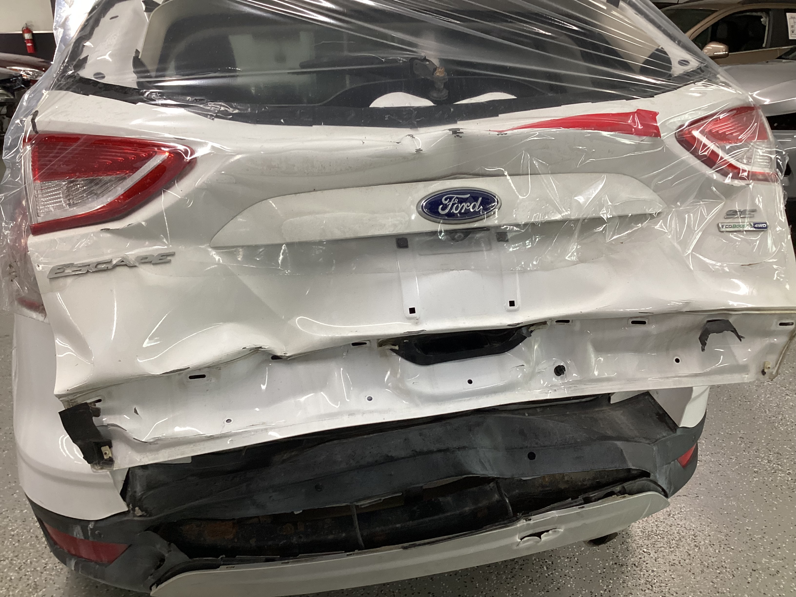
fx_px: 713
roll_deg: +0.0
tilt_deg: -21.5
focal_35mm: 31
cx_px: 398
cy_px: 298
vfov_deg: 45.4
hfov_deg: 58.4
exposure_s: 1/60
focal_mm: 3.3
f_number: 2.4
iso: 125
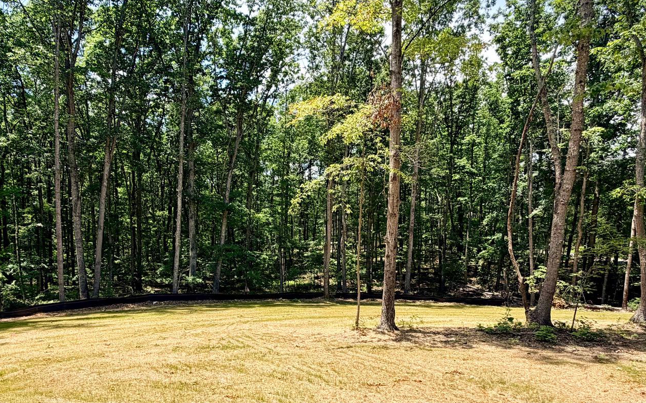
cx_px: 287
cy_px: 271
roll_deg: -0.5
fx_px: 422
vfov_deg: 50.1
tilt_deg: -3.2
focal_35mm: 24
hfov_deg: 74.5
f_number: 2.2
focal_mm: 2.22
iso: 32
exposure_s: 1/770
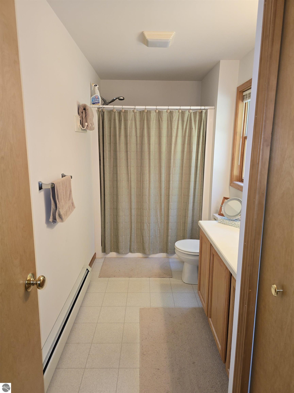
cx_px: 147
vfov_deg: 73.9
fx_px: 260
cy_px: 196
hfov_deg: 58.9
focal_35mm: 23
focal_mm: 6.3
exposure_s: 1/40
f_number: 1.7
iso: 100
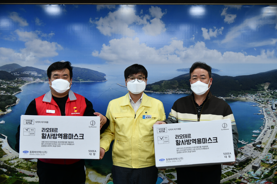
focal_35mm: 55
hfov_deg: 36.2
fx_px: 423
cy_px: 92
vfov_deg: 24.6
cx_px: 138
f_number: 4
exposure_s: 1/125
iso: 400
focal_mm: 55
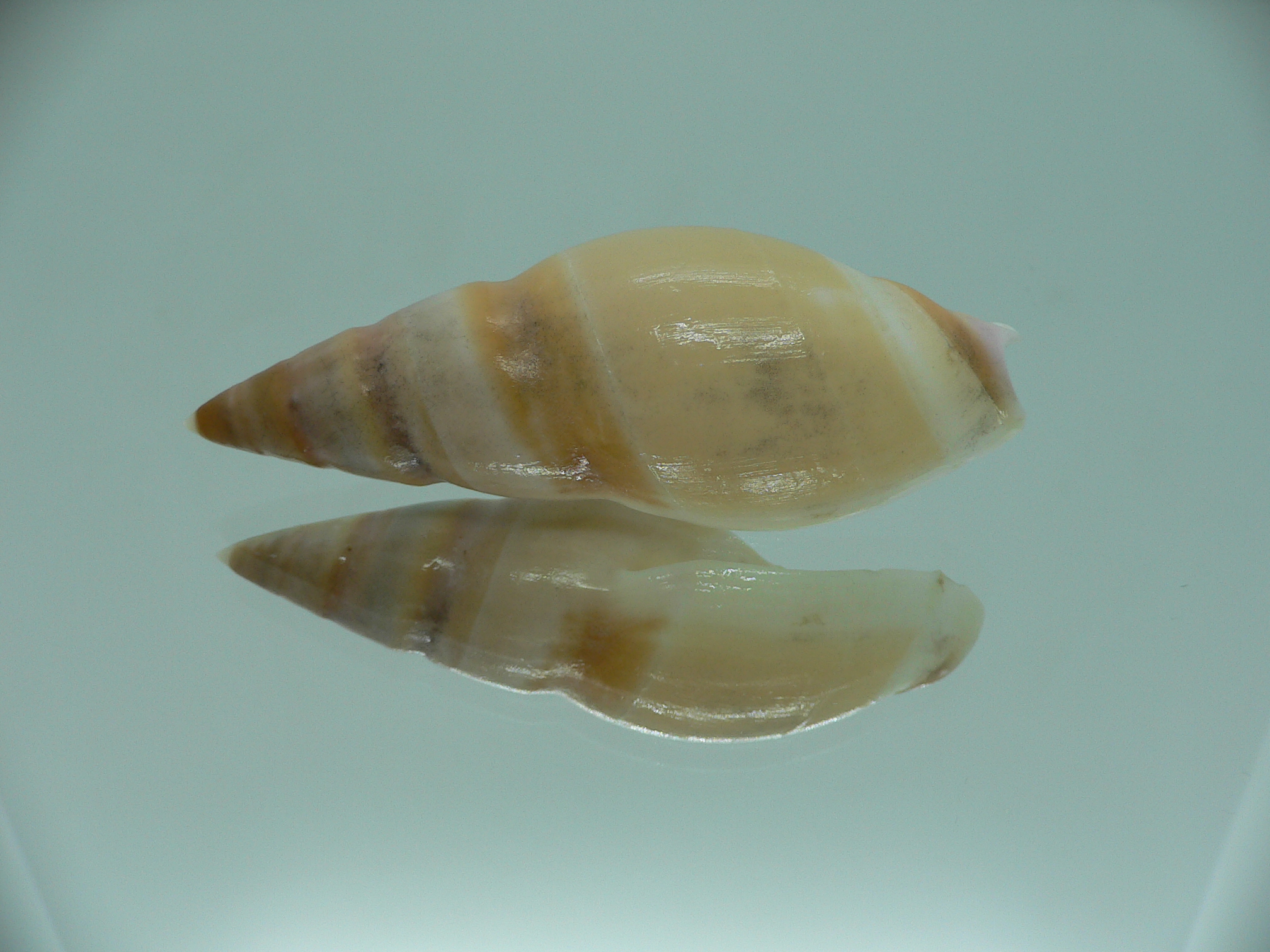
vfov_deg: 40.7
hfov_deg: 52.6
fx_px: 1284
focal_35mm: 35
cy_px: 476
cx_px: 635
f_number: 2.8
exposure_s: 1/60
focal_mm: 4.6
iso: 80
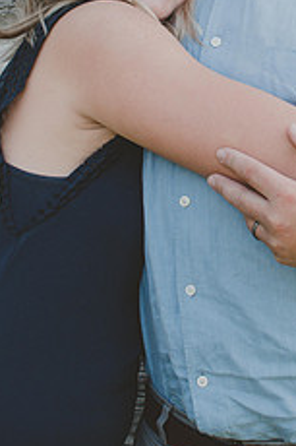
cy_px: 72
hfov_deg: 13.6
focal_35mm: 100
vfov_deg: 20.1
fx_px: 1235
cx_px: 242
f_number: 7.1
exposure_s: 1/200
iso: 400
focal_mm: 34
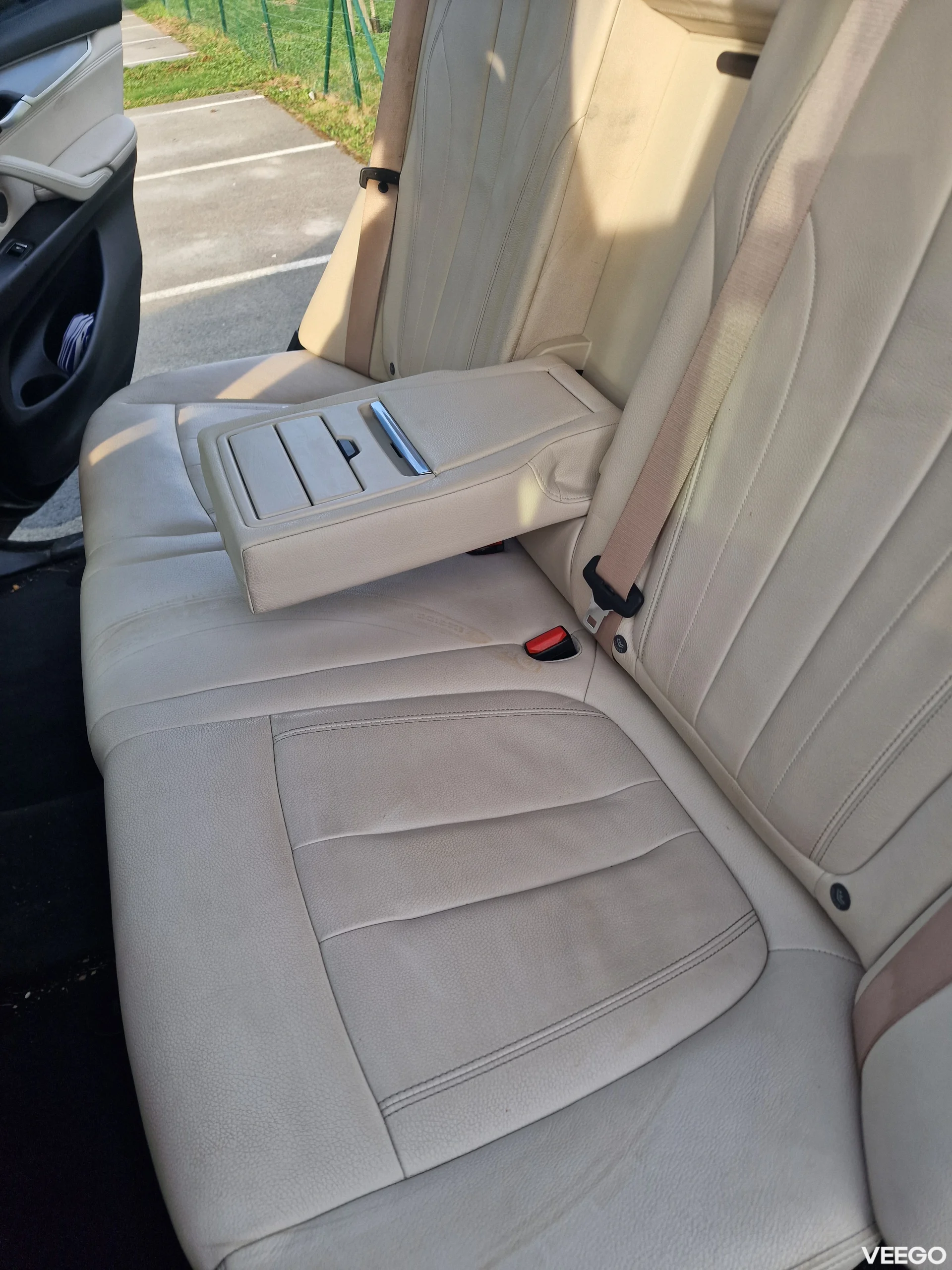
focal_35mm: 23
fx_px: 843
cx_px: 476
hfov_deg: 58.9
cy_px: 635
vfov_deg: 73.9
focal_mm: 6.4
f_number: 1.8
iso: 50
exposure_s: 1/180
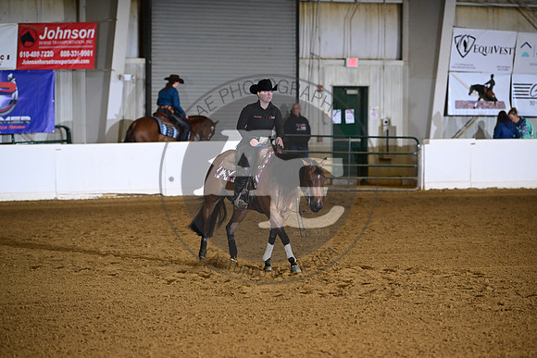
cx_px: 268
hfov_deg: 10.3
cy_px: 179
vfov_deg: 6.9
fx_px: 2984
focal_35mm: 200
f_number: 4
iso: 2500
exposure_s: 1/200
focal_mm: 200
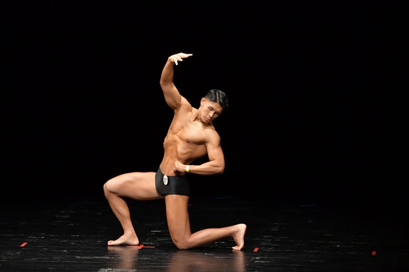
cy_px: 136
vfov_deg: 5.1
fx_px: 3066
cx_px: 204
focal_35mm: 270
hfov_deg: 7.6
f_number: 5.6
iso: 4000
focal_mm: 180
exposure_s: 1/400
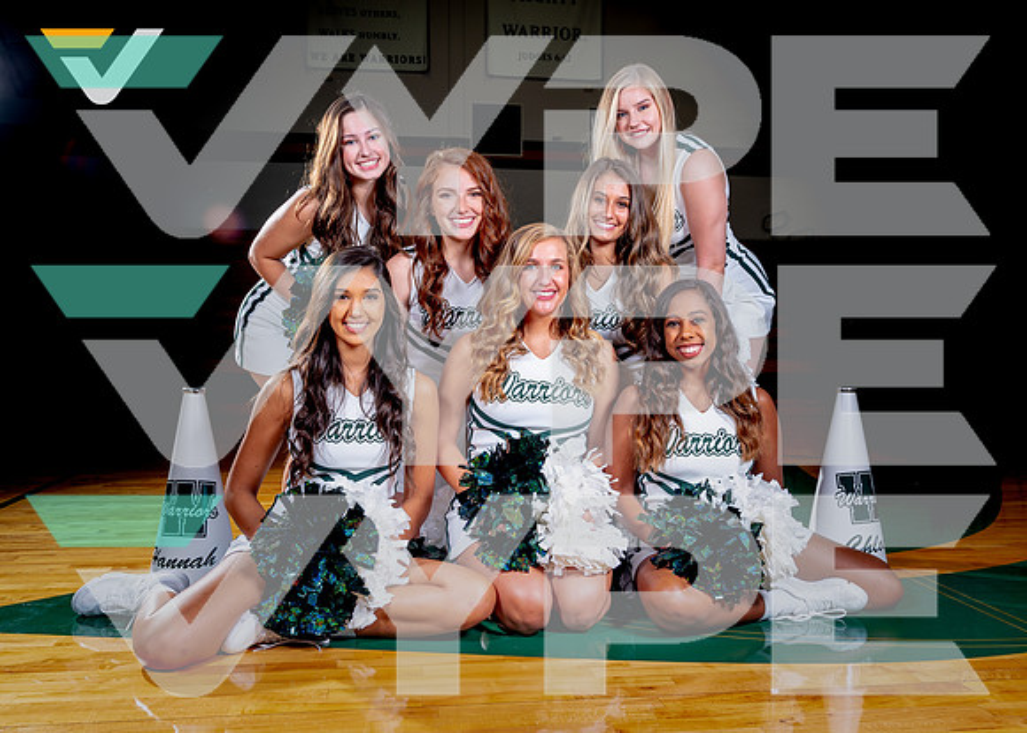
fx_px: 946
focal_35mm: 32
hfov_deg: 57.0
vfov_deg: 42.4
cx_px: 522
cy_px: 366
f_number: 8
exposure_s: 1/125
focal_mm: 31
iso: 125
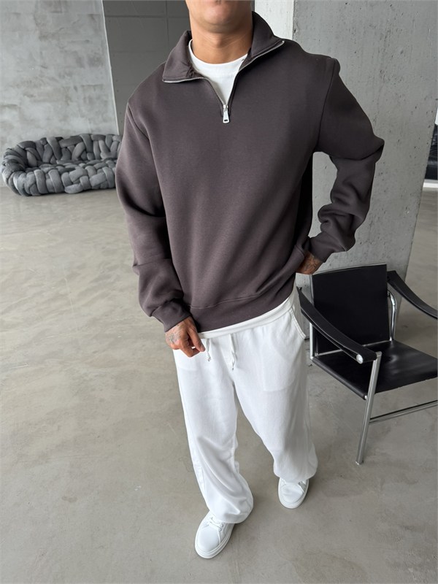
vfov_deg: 71.6
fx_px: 405
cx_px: 219
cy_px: 292
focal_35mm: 24
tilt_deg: -26.6
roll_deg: +1.9
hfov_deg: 56.8
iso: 80
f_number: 1.78
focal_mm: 6.76
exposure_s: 1/121
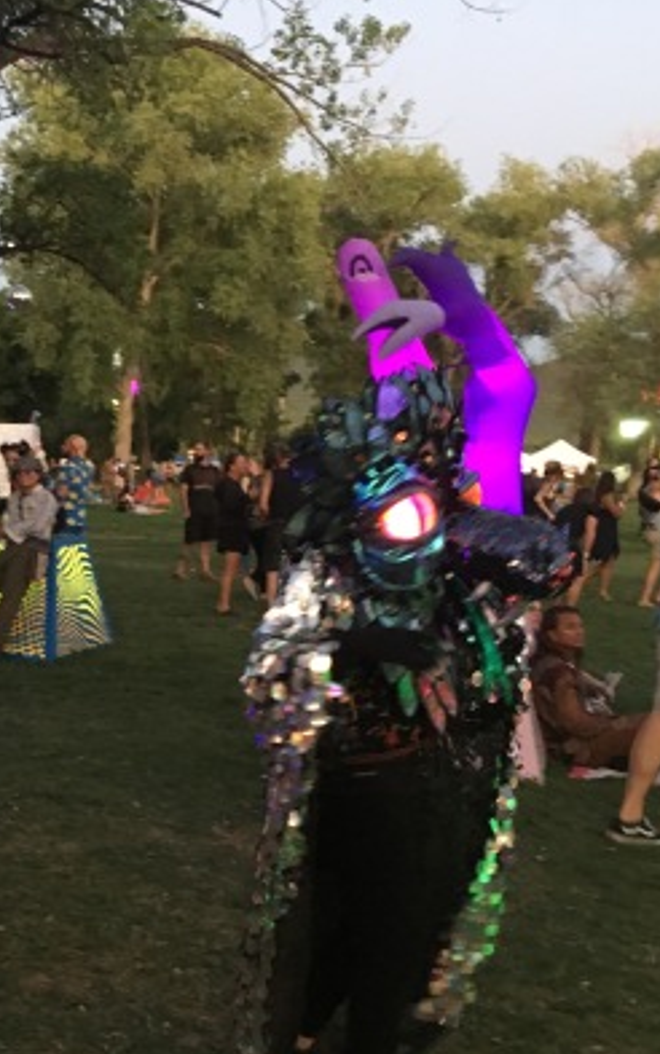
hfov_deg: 24.8
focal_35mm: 50
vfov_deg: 40.1
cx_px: 19
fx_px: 1437
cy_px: 628
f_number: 2.2
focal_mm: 4.15
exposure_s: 1/15
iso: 200
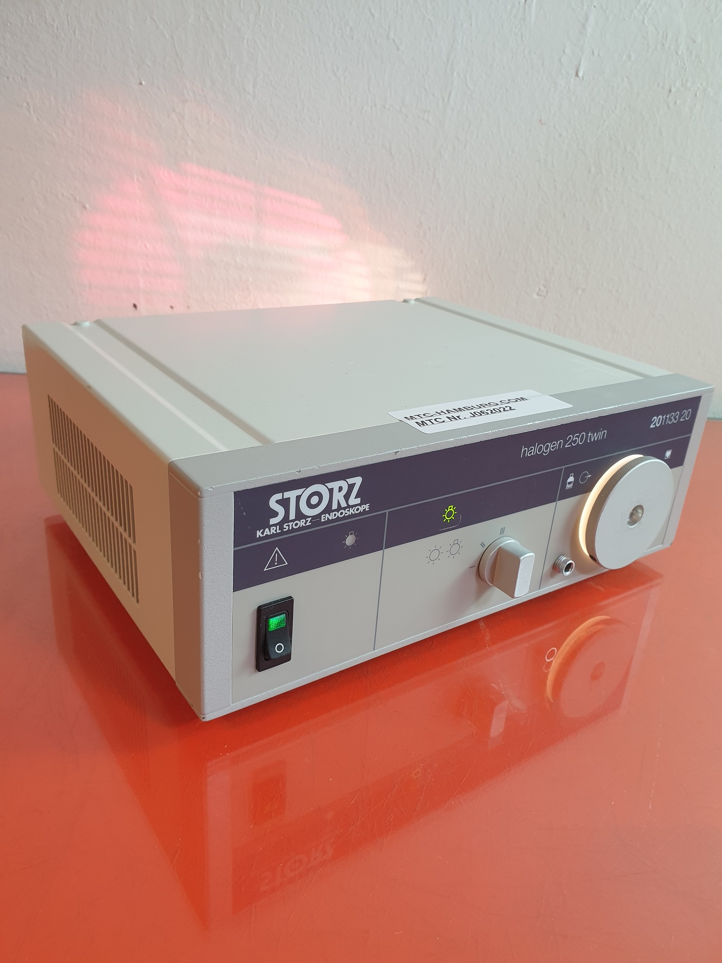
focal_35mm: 26
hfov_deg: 53.1
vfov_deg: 67.3
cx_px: 361
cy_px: 482
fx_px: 723
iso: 125
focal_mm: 4.3
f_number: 2.4
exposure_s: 1/50
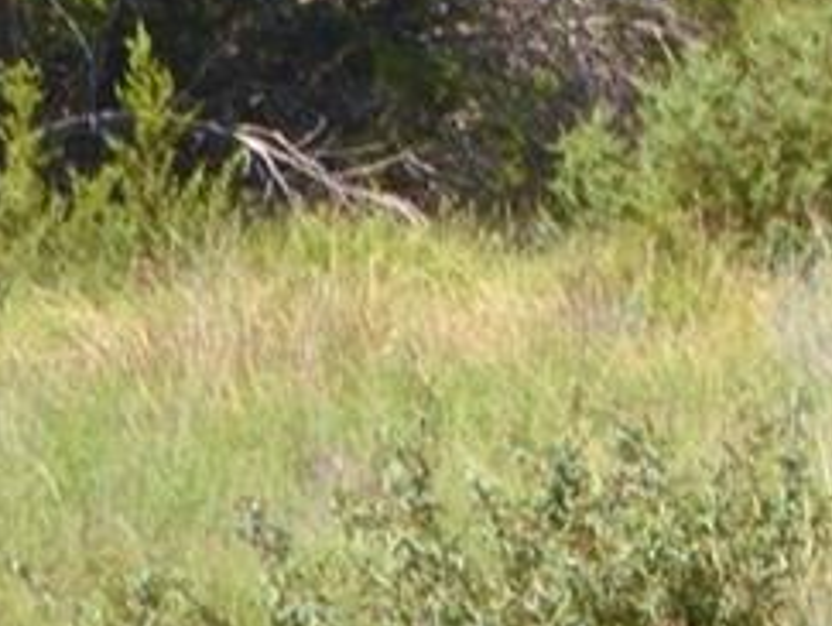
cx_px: 1411
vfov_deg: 5.1
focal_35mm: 291
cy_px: -296
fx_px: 7005
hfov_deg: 6.7
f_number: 14
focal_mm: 24
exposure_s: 1/50
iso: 200
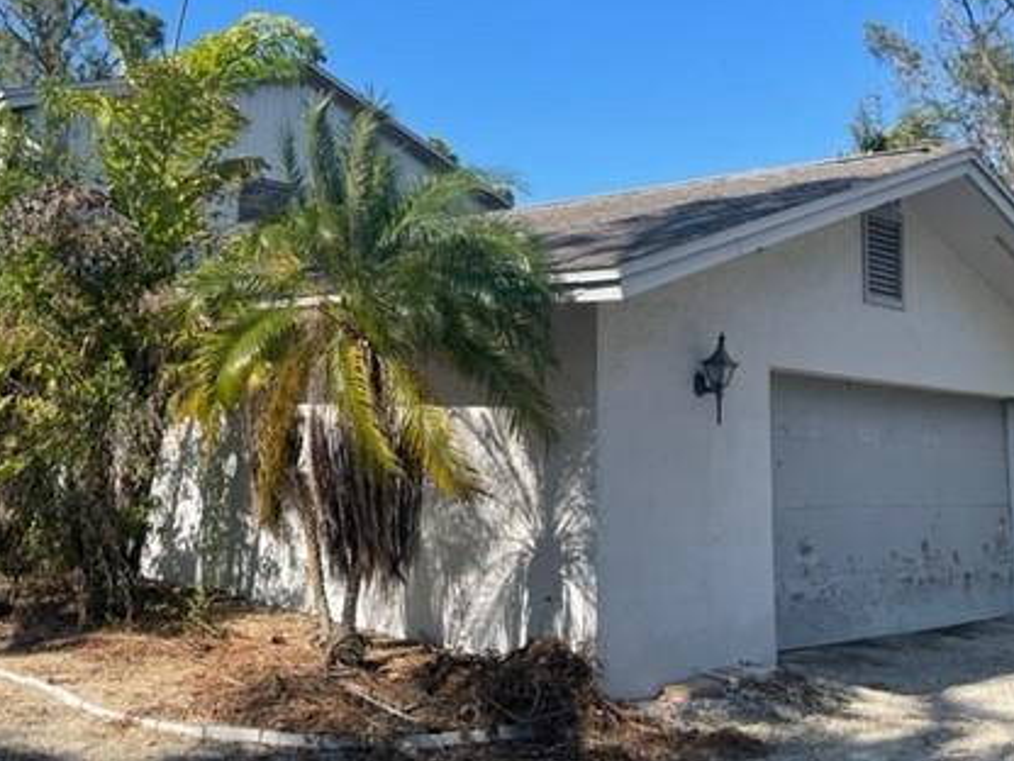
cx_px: 375
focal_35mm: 40
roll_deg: -2.3
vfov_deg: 35.5
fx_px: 1172
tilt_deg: +8.4
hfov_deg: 46.4
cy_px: 234
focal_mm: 5.1
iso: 32
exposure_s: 1/2433
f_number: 1.6
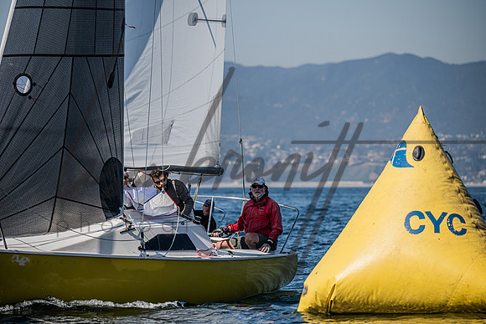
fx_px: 3093
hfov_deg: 9.0
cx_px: 249
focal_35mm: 229
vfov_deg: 6.0
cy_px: 162
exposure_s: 1/4000
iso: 400
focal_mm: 220
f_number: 5
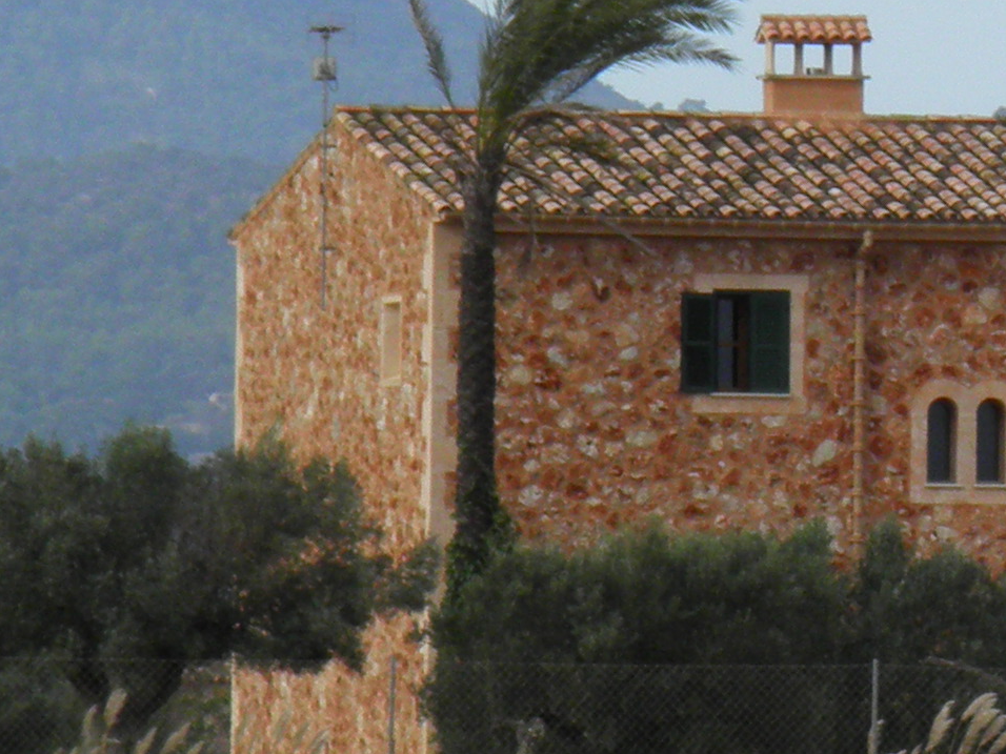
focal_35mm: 1148
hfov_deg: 1.7
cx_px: 1143
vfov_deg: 1.3
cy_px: -144
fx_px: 33363
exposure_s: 1/160
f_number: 5.9
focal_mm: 46
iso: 50
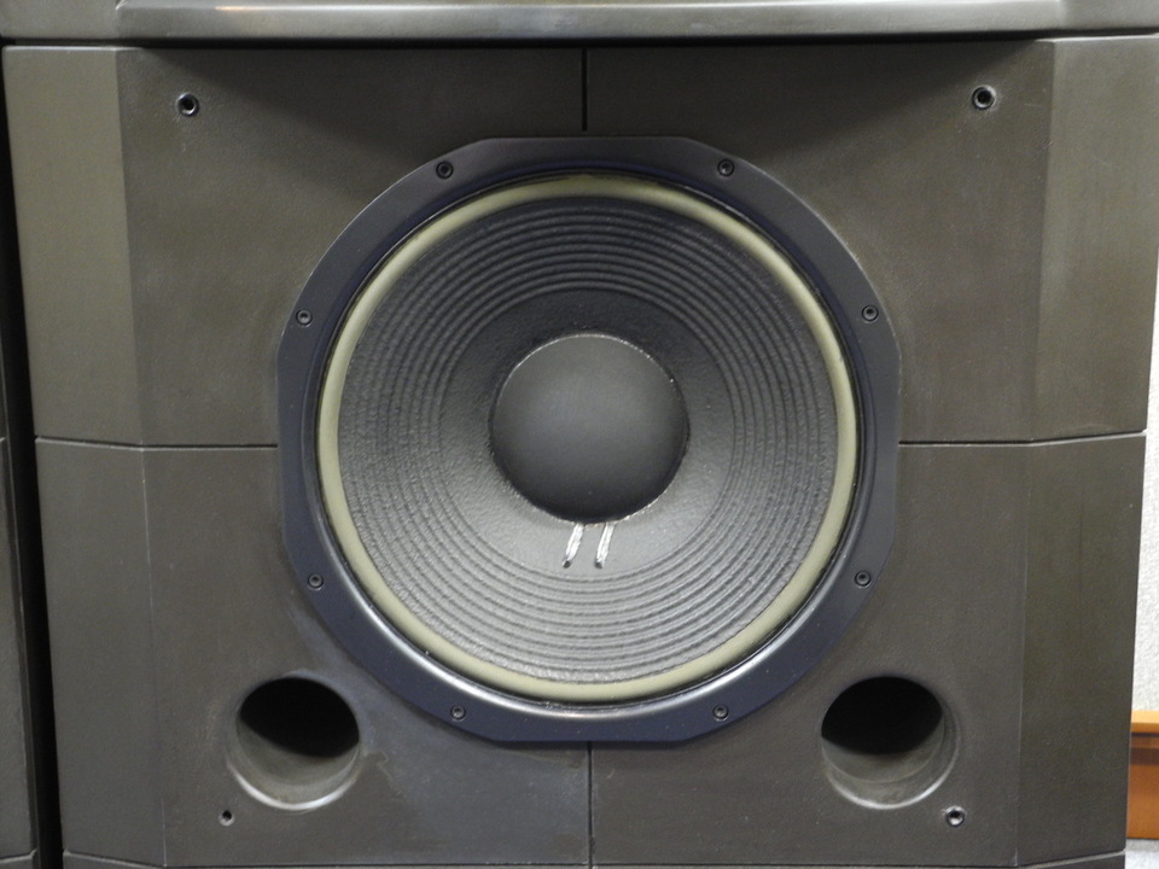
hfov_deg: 34.9
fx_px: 1841
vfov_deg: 26.6
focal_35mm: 55
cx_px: 580
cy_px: 434
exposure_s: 1/4.6
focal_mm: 11.8
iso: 400
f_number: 3.5
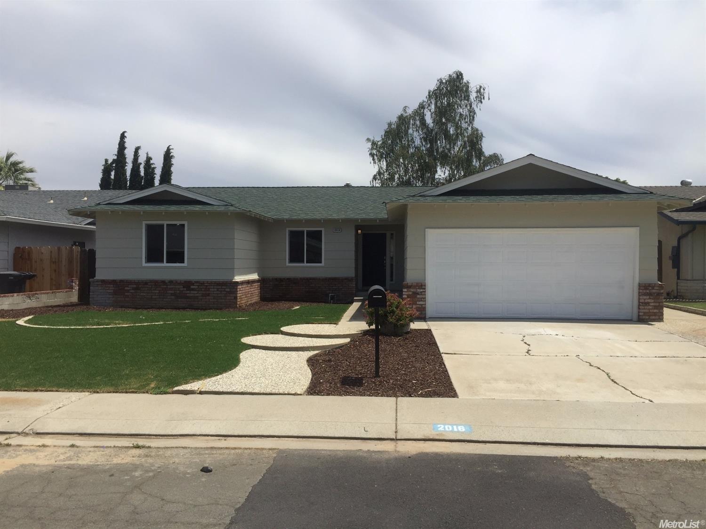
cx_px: 353
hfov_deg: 61.7
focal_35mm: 29
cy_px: 264
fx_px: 591
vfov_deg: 48.2
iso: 32
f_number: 2.2
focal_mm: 4.15
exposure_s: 1/3300
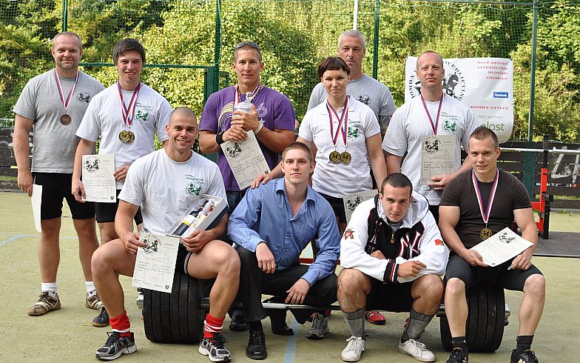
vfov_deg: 23.8
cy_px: 184
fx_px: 862
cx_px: 289
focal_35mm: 55
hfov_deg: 37.2
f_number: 6.3
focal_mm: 35
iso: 400
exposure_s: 1/200
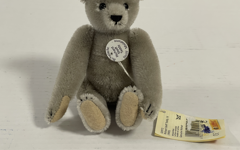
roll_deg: -5.2
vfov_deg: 19.1
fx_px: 445
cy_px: 63
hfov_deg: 30.2
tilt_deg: -26.6
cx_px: 120
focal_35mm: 68
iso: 160
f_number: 2.2
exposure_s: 1/50
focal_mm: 7.5
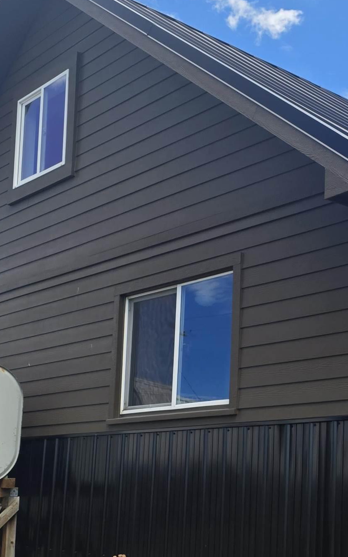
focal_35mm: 56
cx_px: 349
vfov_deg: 36.0
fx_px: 850
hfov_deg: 22.3
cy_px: 361
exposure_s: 1/3075
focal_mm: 6.3
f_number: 1.7
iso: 80
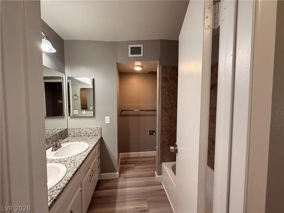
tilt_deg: -3.1
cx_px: 142
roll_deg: -0.3
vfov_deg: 85.7
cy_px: 106
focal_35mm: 14
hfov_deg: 102.1
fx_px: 115
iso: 320
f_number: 2.2
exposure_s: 1/120
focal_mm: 2.22
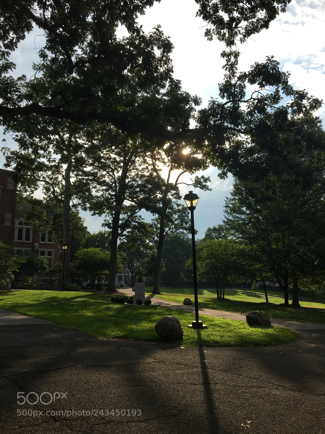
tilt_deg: +7.8
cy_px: 217
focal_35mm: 29
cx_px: 162
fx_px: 363
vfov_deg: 61.7
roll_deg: +1.5
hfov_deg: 48.2
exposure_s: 1/2198
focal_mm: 4.15
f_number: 2.2
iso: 25
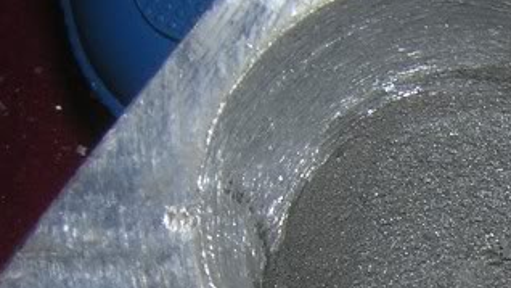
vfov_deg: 10.2
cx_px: 630
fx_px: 1599
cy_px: 315
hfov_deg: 17.2
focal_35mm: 118
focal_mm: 5.6
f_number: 5.6
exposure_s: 1/60.1
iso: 100
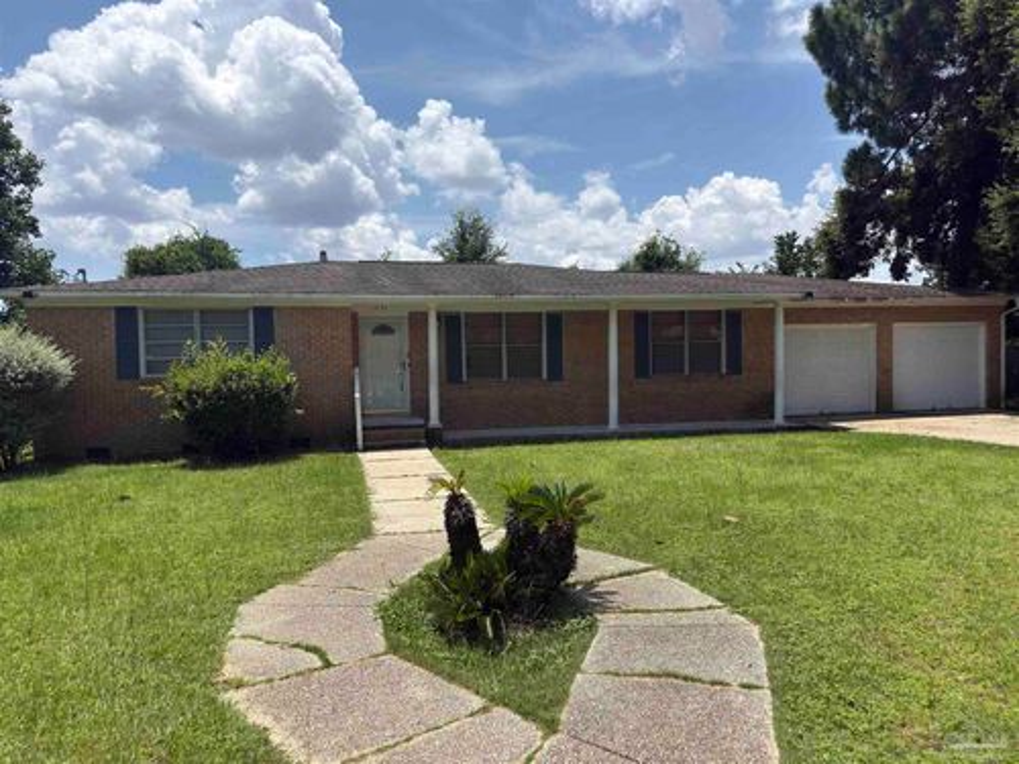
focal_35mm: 24
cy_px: 382
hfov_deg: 71.6
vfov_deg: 56.8
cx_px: 510
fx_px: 706
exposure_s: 1/5714
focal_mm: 6.76
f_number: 1.78
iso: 64
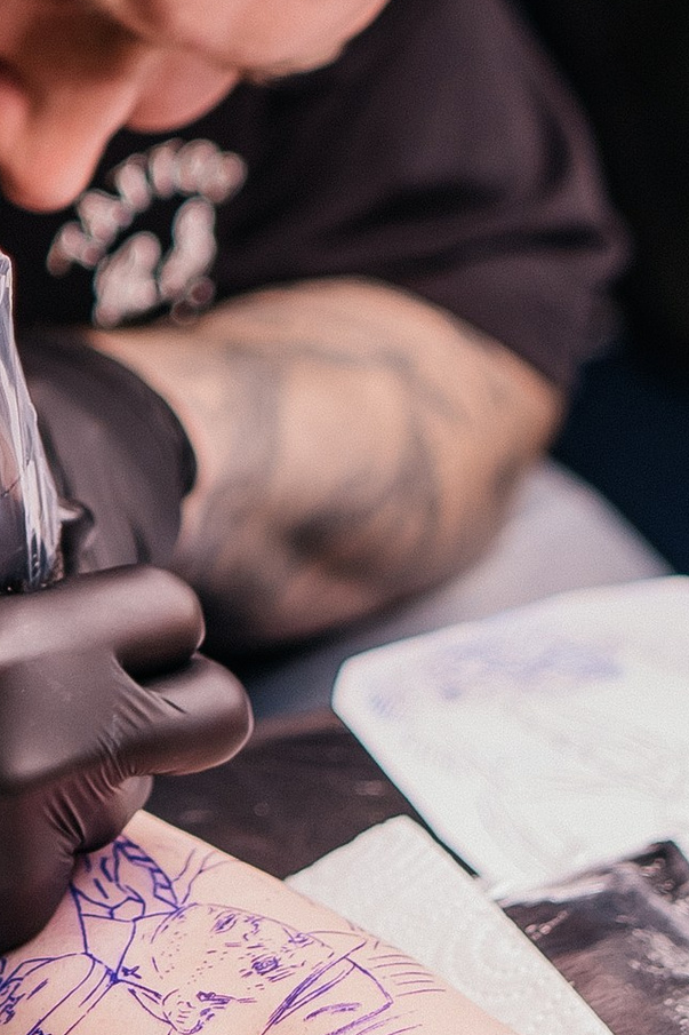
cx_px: -192
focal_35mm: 191
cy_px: 38
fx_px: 5485
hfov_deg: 7.1
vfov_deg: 10.7
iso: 250
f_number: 1.8
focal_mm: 45
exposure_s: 1/160
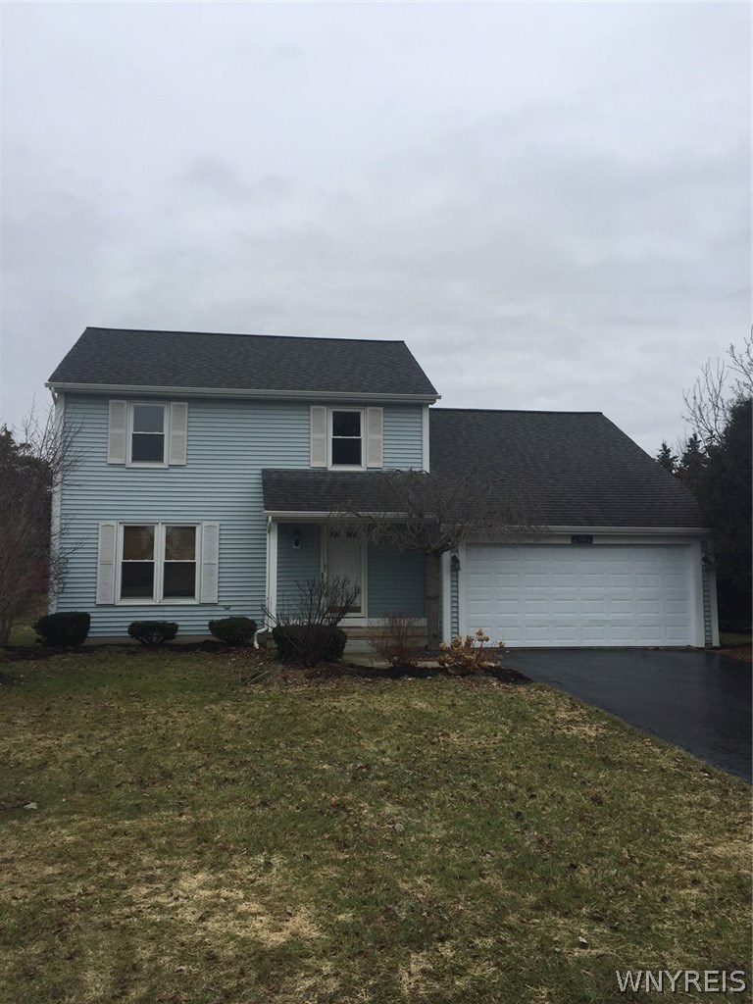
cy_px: 502
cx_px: 376
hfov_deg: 48.2
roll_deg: -0.5
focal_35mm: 29
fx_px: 841
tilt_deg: +6.5
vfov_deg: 61.7
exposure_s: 1/599
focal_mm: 4.15
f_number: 2.2
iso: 32
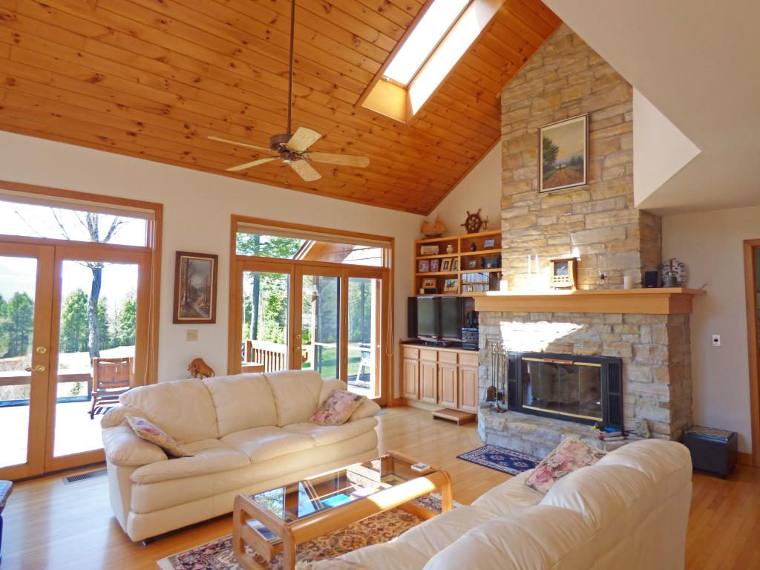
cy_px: 285
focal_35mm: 20
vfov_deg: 66.0
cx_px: 380
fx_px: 439
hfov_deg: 81.7
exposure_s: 1/80
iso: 100
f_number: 2.8
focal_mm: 3.58
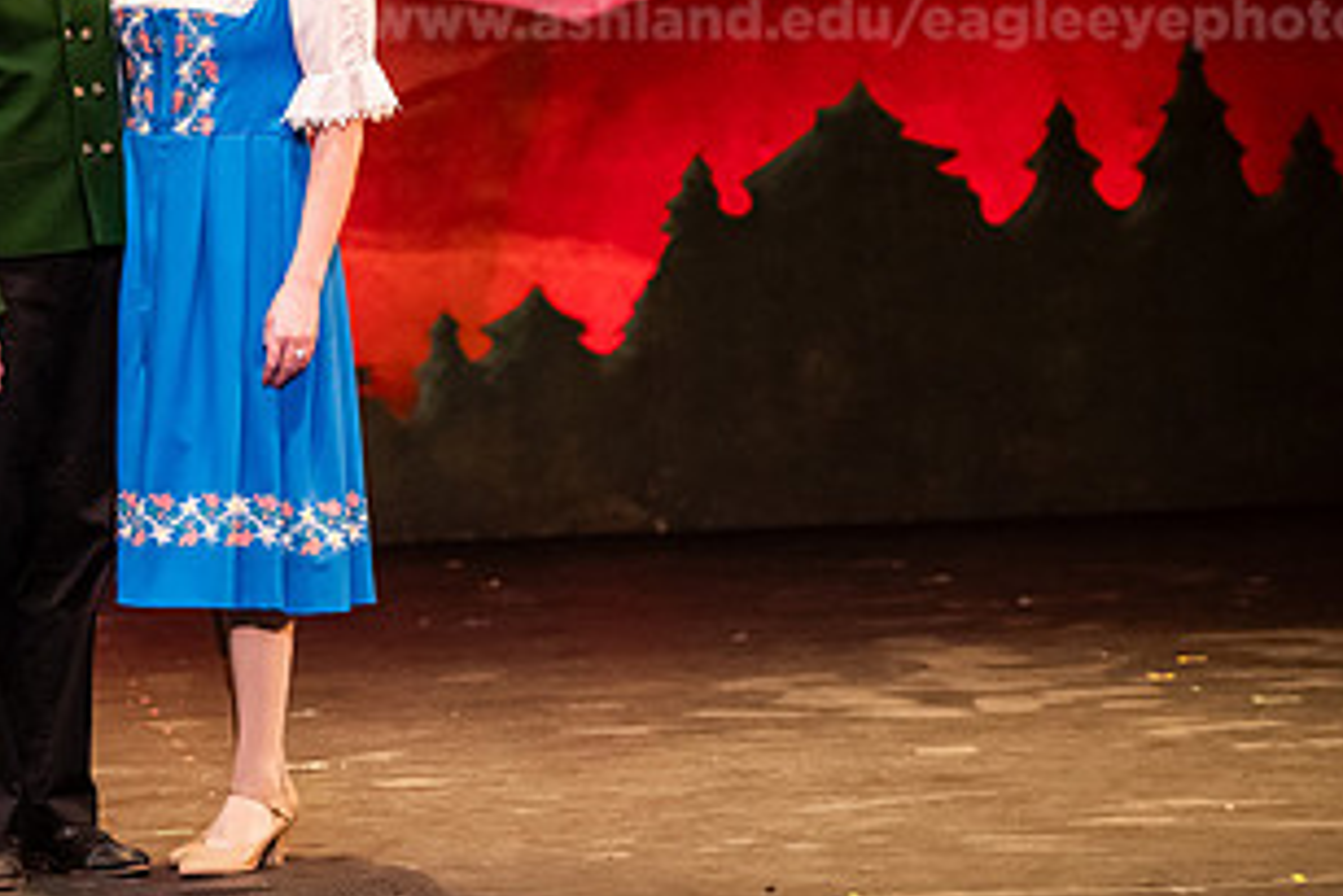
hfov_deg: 8.3
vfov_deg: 5.6
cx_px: 166
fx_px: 9181
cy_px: 111
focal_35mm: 246
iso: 4000
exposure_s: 1/320
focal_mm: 130
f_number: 3.2
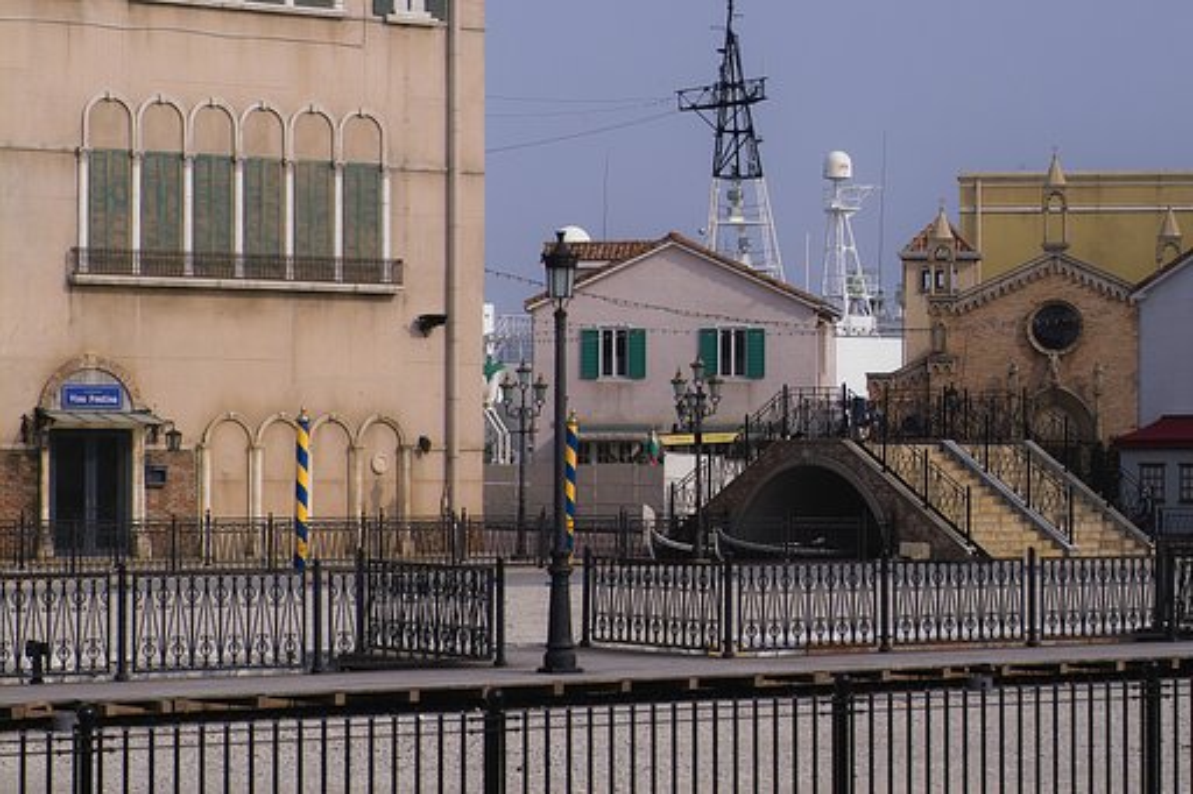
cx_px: 596
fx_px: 3942
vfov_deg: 11.5
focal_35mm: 119
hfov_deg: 17.2
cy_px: 397
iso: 100
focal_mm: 70
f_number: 5.6
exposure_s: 1/320
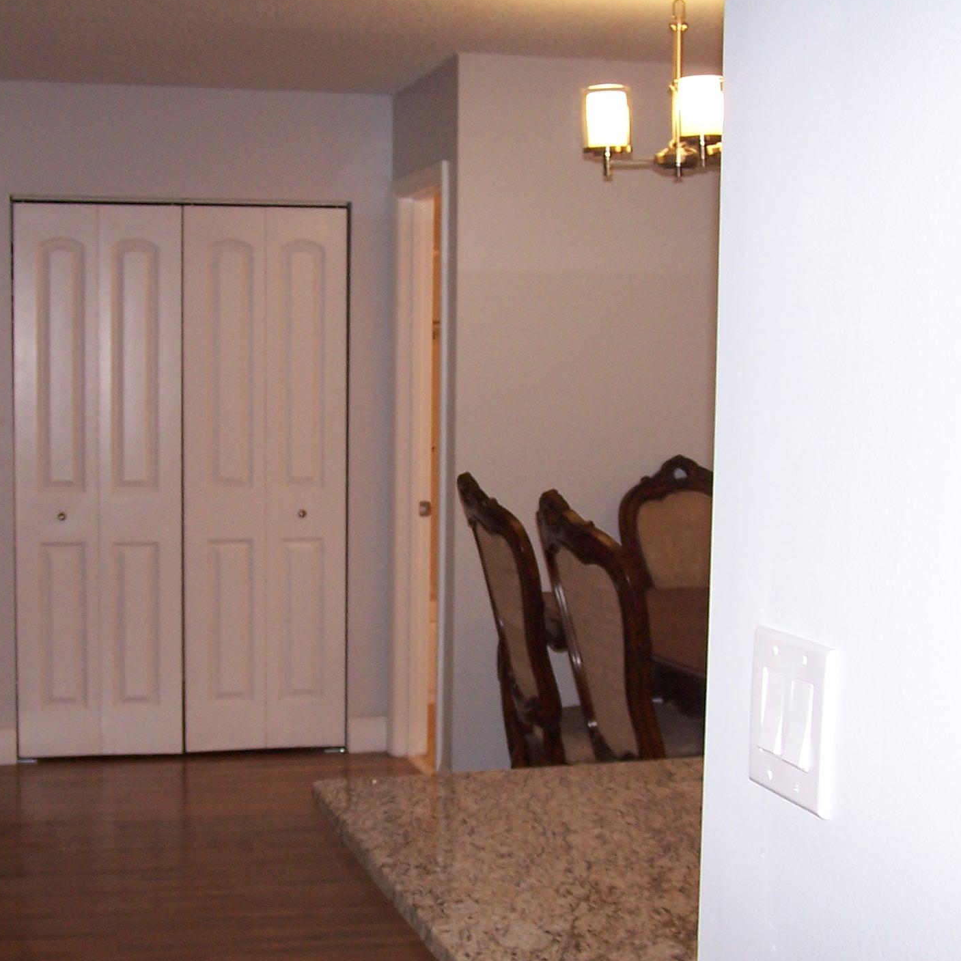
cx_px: 398
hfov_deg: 31.0
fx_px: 1727
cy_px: 536
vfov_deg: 31.1
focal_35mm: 55
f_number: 2.8
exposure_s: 1/60
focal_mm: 6.3
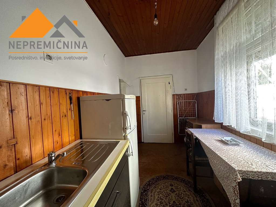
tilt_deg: -1.6
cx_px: 138
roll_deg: +2.9
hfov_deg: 102.0
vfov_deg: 85.7
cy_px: 104
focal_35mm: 14
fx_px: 112
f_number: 2.2
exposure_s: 1/99
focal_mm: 2.22
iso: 250
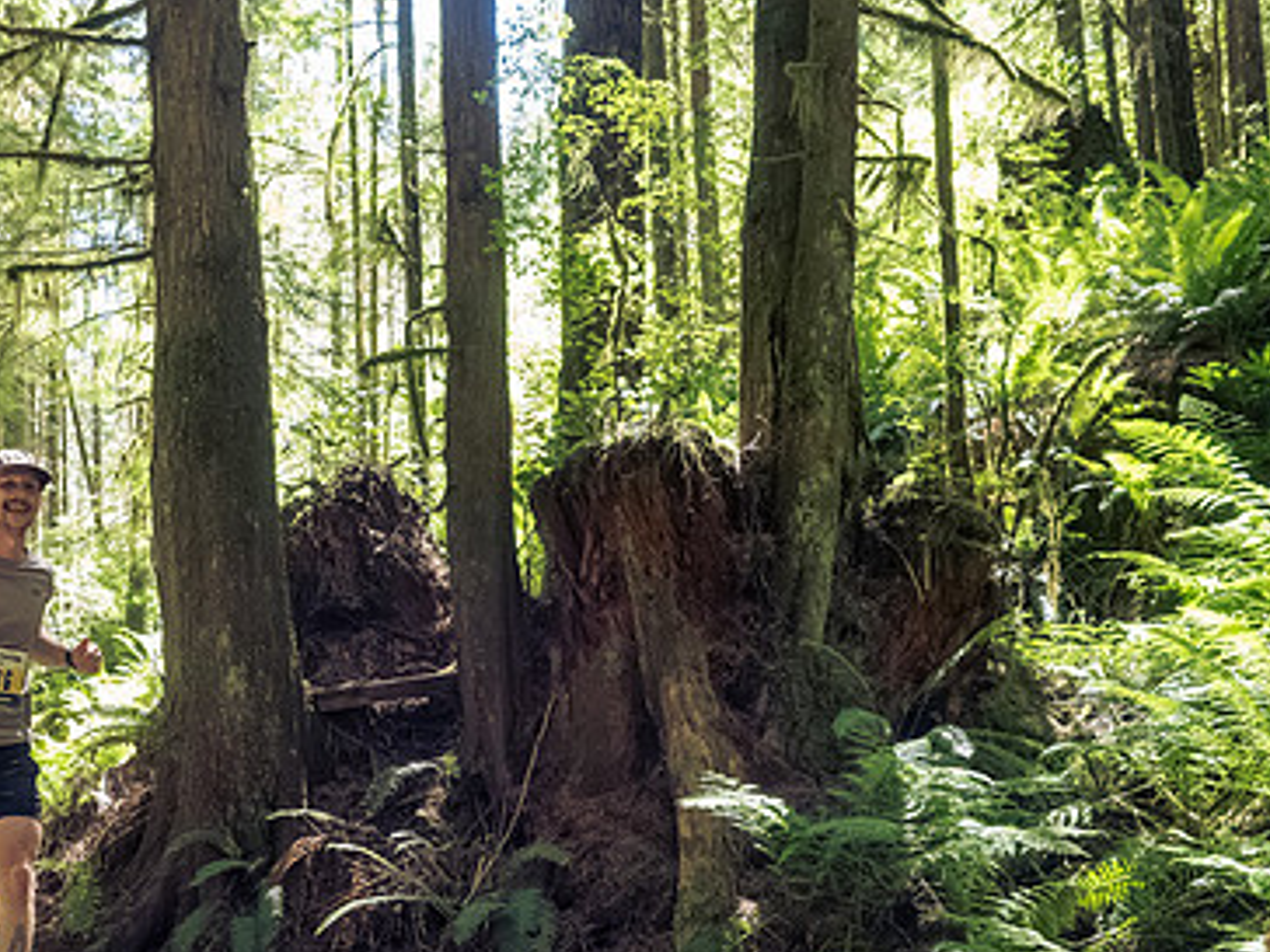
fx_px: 1468
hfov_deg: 46.3
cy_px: 727
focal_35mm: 40
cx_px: 468
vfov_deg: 35.1
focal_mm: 12
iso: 5000
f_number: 2.8
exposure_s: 1/1000
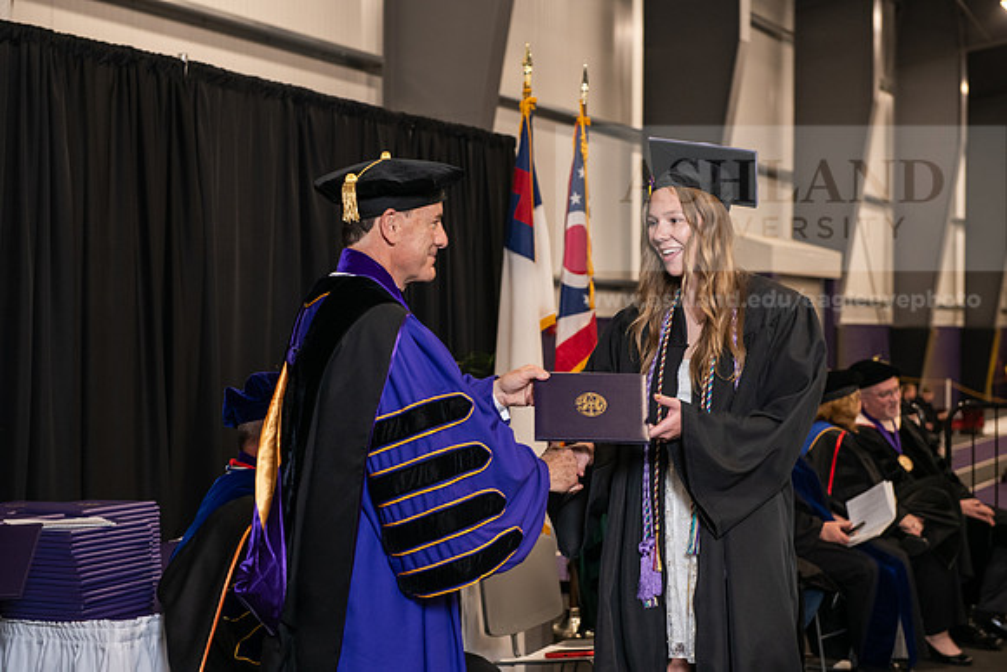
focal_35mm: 70
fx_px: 1958
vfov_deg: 19.5
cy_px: 336
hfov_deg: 28.8
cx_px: 504
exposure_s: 1/125
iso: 1600
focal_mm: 70
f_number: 5
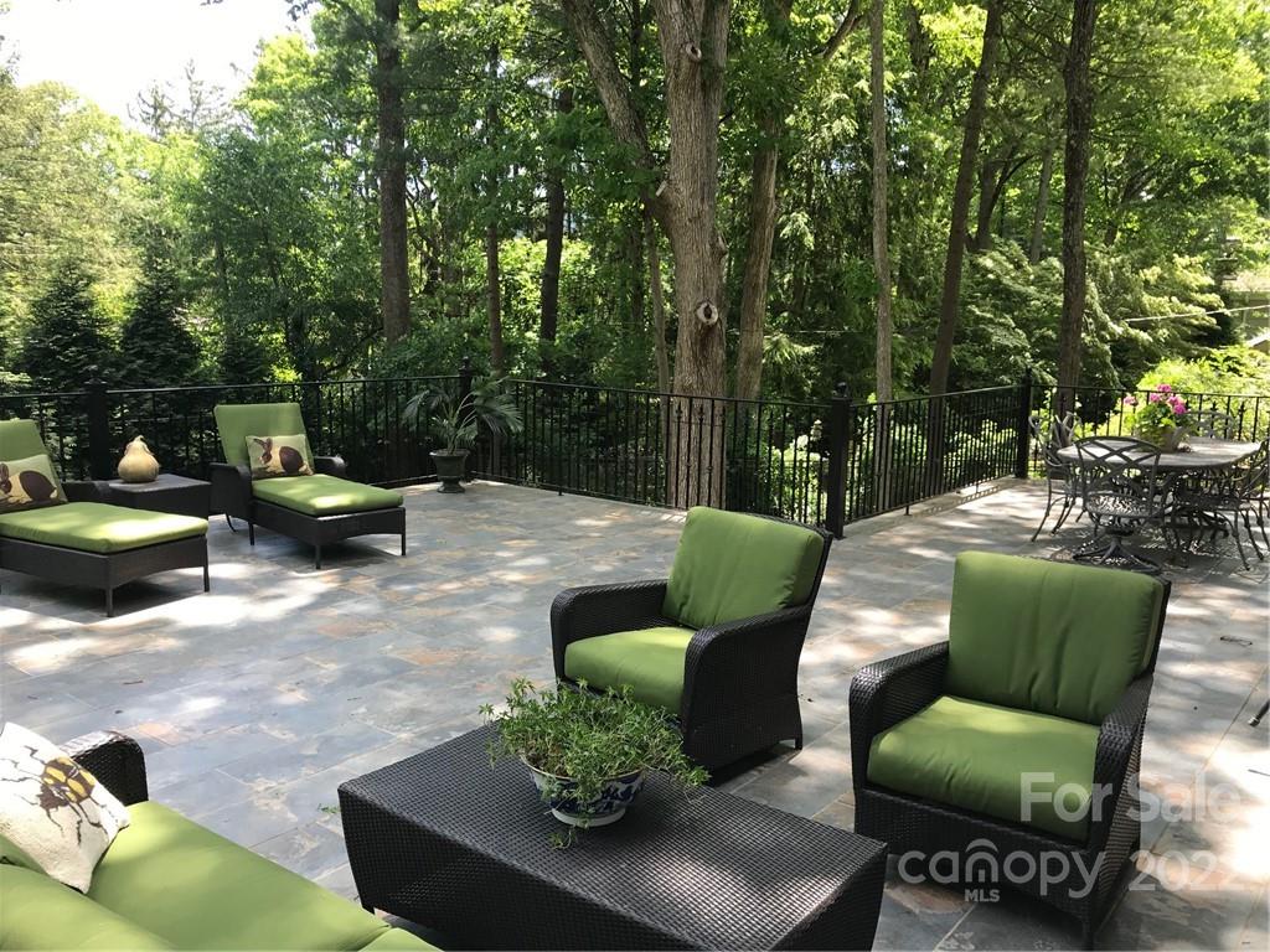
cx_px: 635
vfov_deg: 49.7
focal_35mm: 28
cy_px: 476
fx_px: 1027
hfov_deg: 63.4
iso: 20
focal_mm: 3.99
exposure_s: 1/220
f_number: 1.8
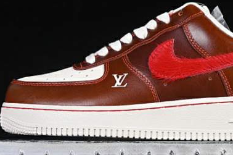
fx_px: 937
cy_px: 48
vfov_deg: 9.4
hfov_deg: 14.1
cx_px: 160
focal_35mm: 145
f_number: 7.1
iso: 160
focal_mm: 50
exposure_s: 1/80
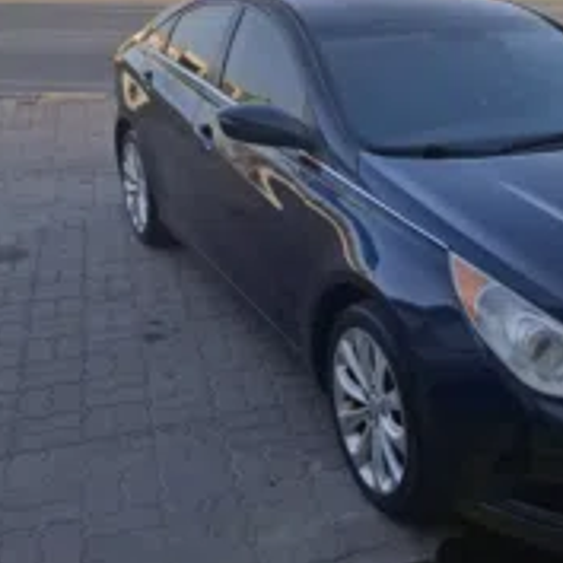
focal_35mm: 46
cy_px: 207
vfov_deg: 36.6
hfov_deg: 35.5
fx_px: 846
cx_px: 455
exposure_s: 1/678
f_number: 1.8
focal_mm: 5.54
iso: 50
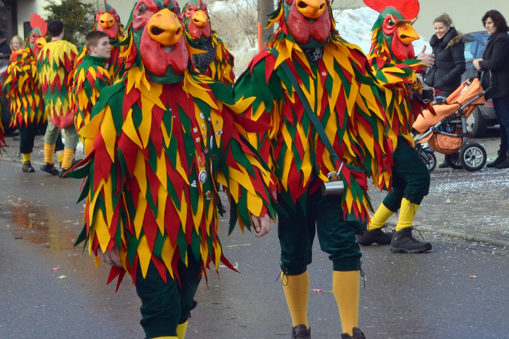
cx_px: 303
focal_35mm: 112
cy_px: 133
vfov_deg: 12.2
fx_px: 1583
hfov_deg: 18.3
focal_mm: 36
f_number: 7.1
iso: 100
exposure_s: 1/200
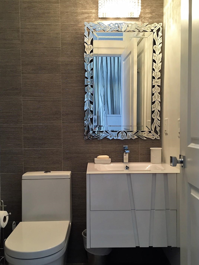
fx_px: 253
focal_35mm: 33
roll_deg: +0.3
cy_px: 141
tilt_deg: -2.6
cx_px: 95
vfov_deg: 55.3
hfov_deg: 42.9
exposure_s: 1/30
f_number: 2.2
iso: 64
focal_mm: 4.15
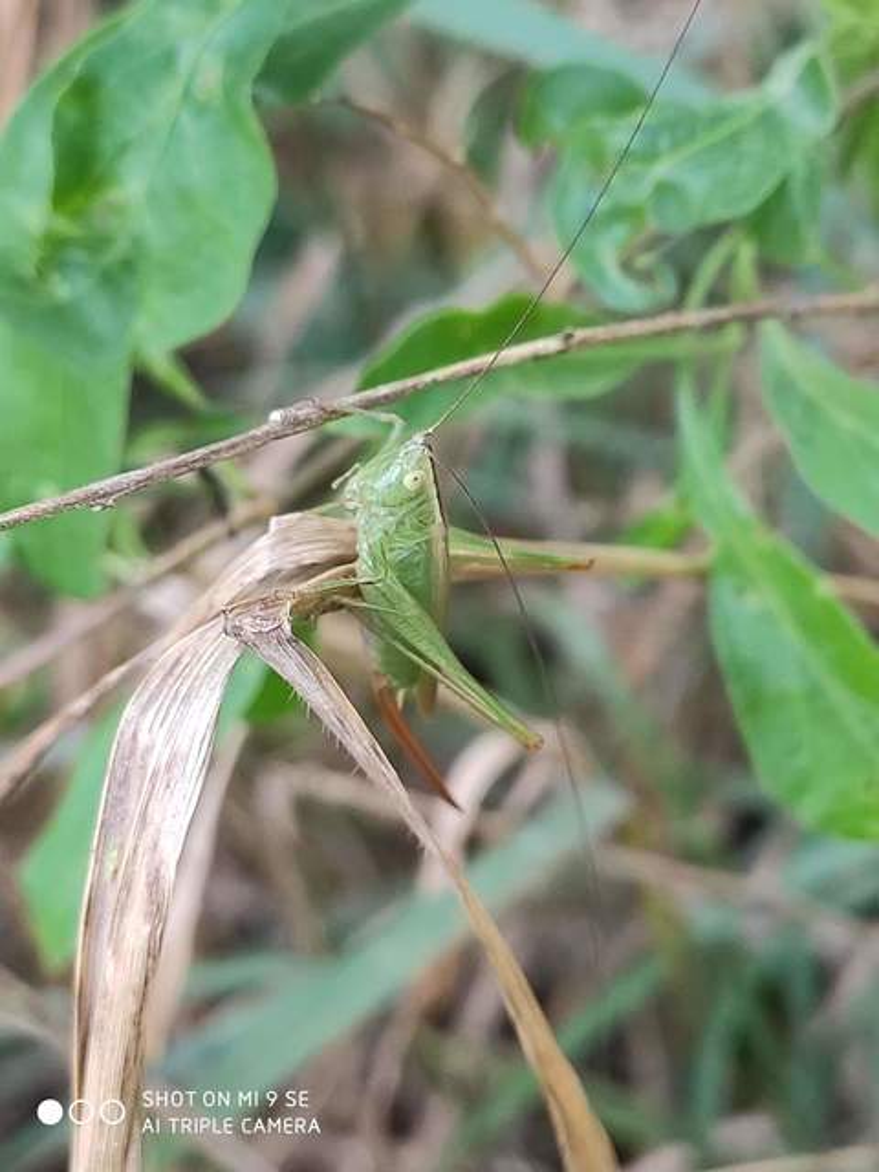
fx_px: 880
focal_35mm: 26
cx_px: 440
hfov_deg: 53.1
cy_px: 586
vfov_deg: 67.3
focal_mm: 4.77
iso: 306
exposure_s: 1/120
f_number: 1.75
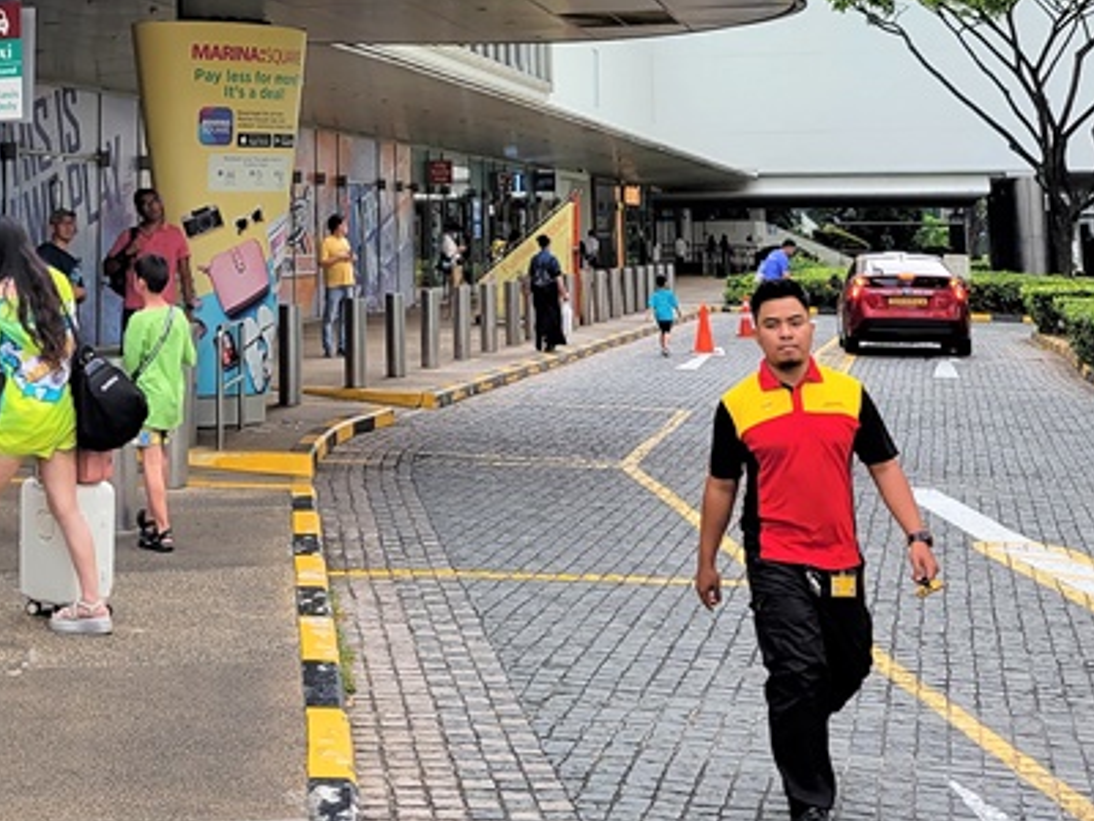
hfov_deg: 29.1
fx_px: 2054
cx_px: 208
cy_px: -57
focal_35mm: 65
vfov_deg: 21.5
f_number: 1.8
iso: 40
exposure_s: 1/440
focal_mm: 5.4
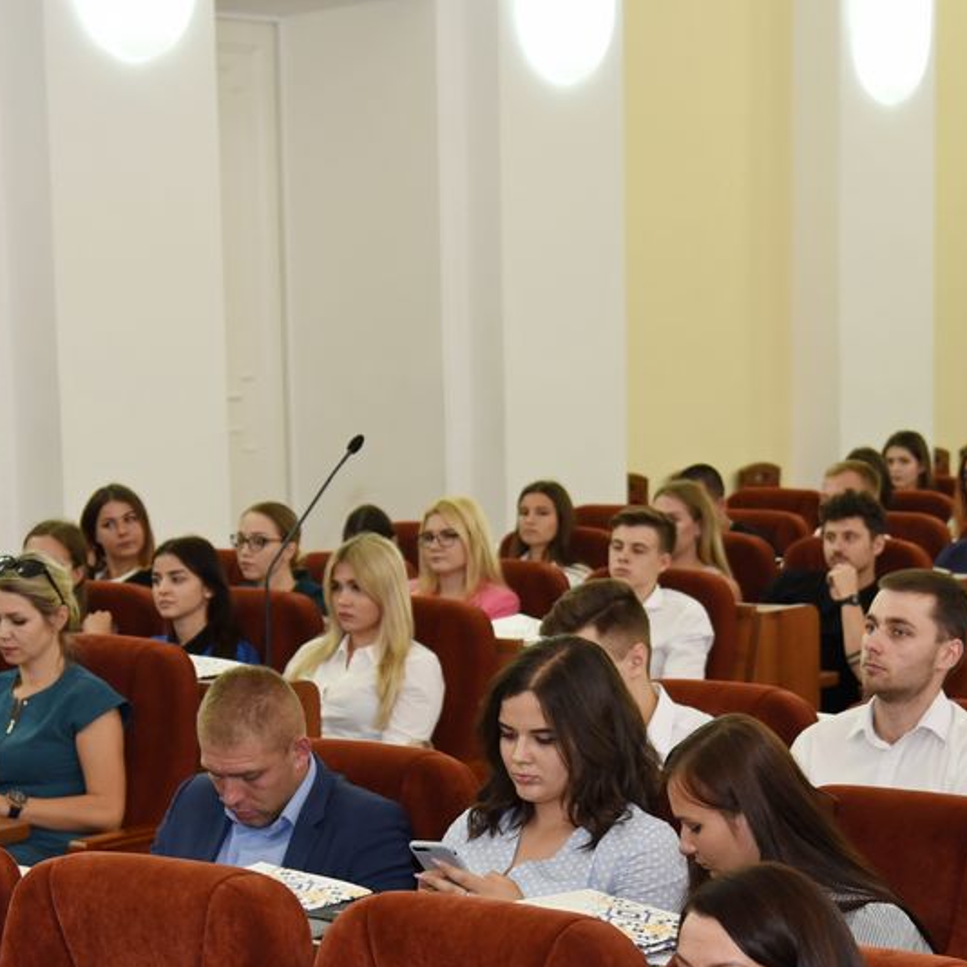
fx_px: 3382
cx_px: 578
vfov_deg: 16.2
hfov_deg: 16.3
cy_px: 729
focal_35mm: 107
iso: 1000
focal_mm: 48
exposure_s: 1/200
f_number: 4
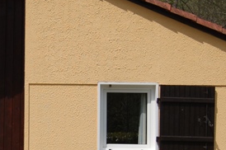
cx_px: 21
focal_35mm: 105
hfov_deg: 19.1
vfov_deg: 12.9
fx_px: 658
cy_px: 129
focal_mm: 24
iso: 200
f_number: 4
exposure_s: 1/3200
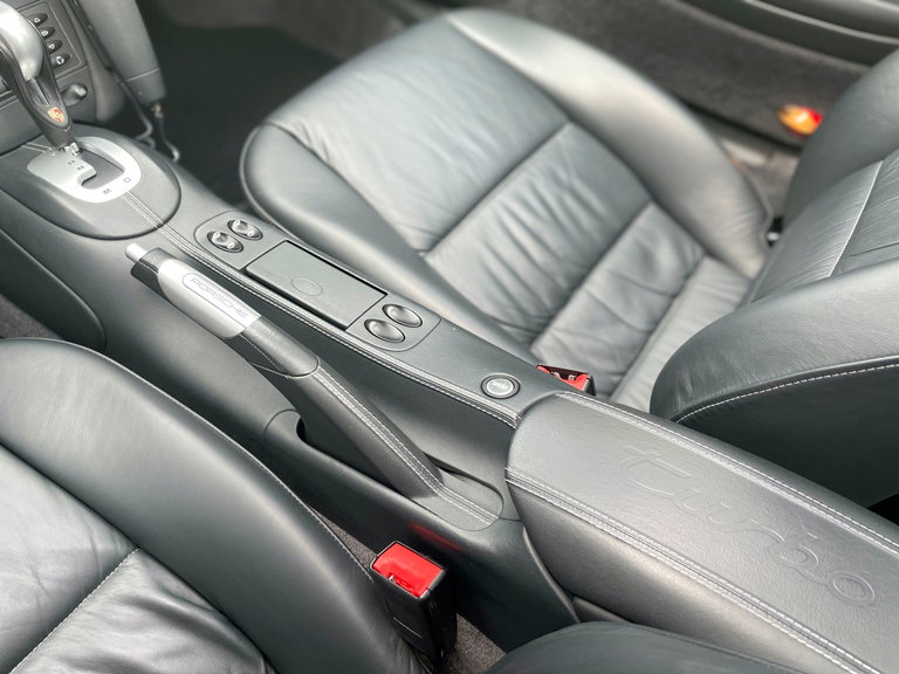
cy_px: 337
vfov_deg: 53.1
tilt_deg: -51.1
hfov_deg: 67.3
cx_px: 450
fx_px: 675
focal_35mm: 26
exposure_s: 1/121
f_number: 1.6
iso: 50
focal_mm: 4.2
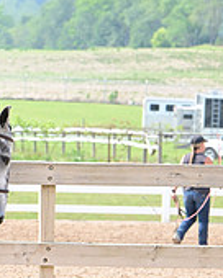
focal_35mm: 372
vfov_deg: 5.2
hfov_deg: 4.1
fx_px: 3069
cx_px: -226
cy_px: 146
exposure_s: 1/1000
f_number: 7.1
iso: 1000
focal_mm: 116
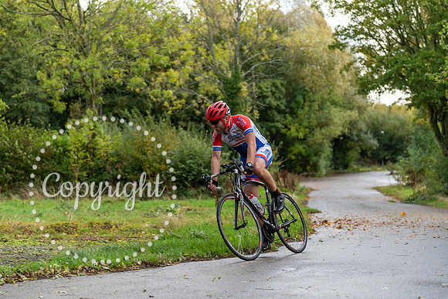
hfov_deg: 30.5
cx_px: 224
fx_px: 821
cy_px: 150
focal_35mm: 66
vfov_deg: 20.6
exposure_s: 1/500
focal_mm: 66
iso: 200
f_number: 3.2
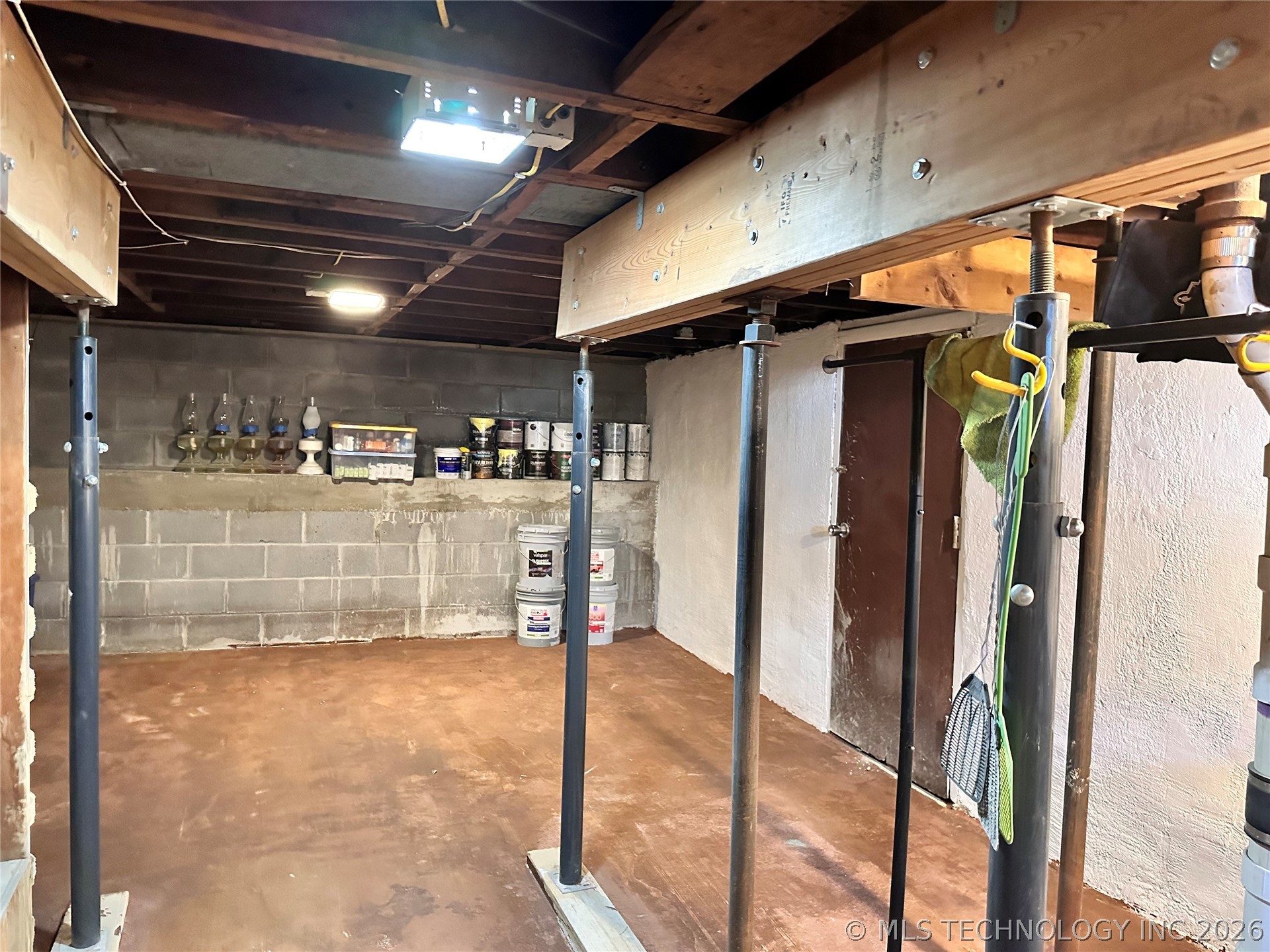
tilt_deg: -1.2
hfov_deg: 71.6
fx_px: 881
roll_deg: -1.4
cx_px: 635
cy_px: 476
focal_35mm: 24
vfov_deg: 56.8
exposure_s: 1/40
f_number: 1.78
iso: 800
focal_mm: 6.86
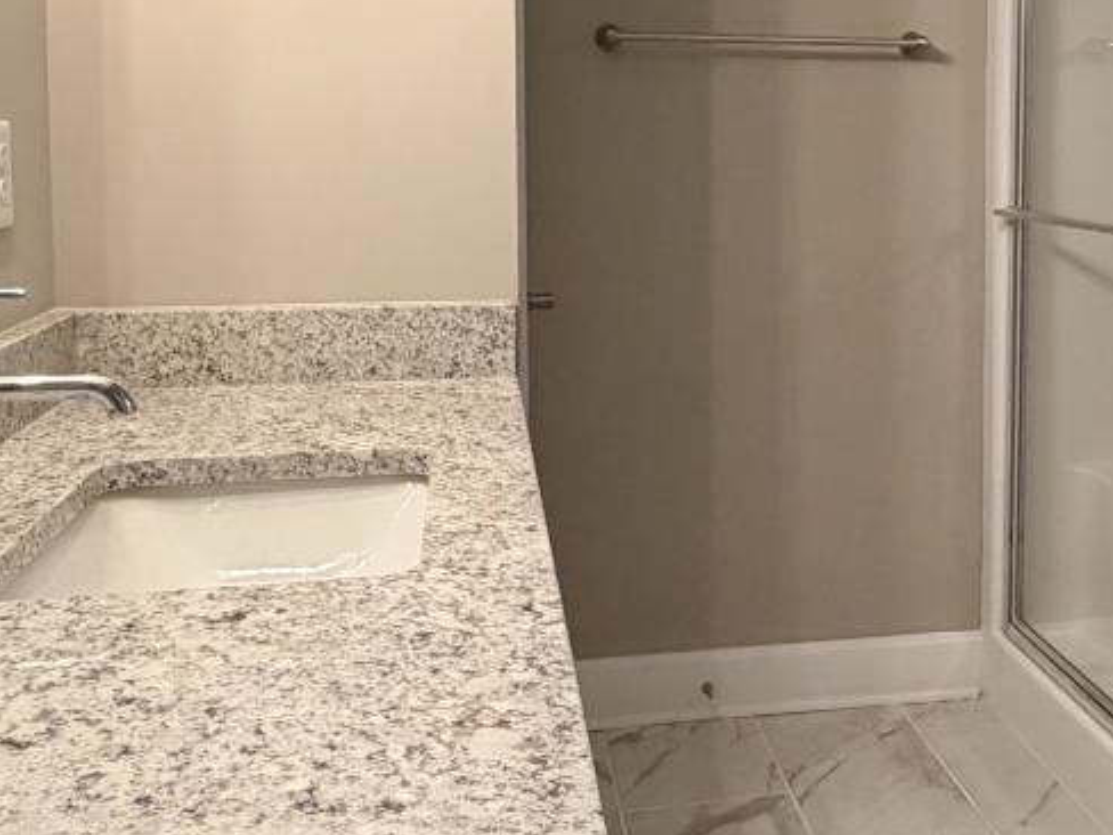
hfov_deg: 42.5
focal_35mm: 43
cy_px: 243
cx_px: 832
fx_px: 1383
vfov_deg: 33.1
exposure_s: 1/121
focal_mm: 2.22
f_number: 2.2
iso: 250
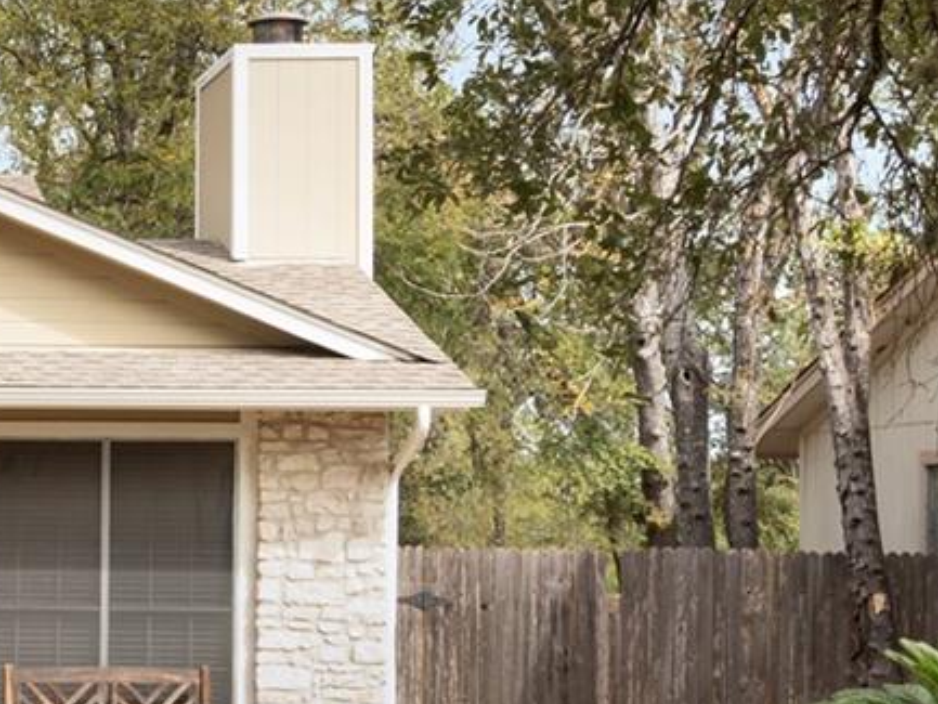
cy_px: 530
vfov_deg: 14.7
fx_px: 2710
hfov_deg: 17.6
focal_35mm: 100
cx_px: -483
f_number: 8
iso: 100
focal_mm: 22
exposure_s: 1/80
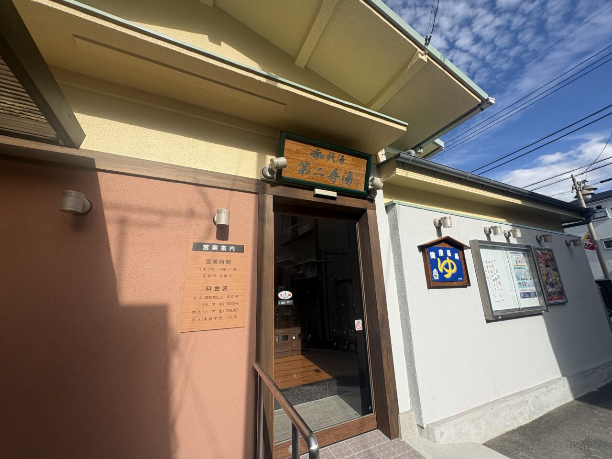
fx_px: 248
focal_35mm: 14
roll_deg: +1.5
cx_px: 306
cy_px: 230
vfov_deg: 85.7
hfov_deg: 102.1
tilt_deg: +16.9
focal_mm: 2.22
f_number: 2.2
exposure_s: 1/2208
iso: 50
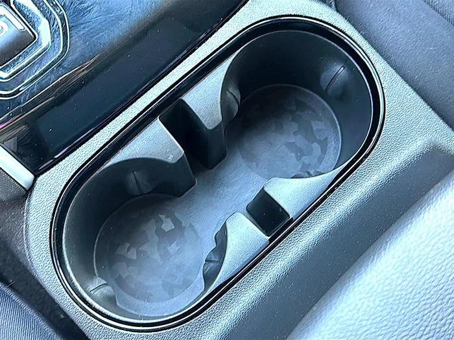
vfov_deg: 34.3
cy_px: 170
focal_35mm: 42
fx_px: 551
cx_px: 227
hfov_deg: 44.8
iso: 200
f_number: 1.78
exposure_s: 1/40
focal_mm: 6.86
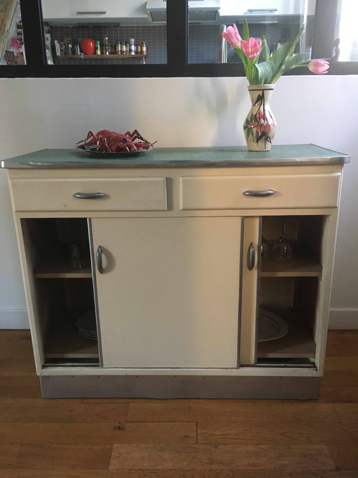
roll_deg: +1.3
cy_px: 239
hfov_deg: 48.2
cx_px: 179
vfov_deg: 61.7
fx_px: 400
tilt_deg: -17.4
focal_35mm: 29
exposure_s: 1/20
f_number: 2.2
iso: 200
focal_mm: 4.15
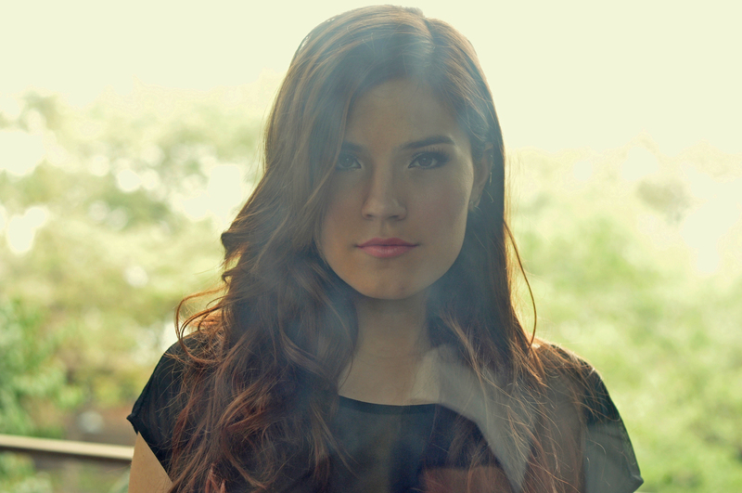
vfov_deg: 18.1
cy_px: 246
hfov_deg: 27.0
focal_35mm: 75
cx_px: 371
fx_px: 1544
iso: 500
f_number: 4
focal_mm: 50
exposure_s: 1/320
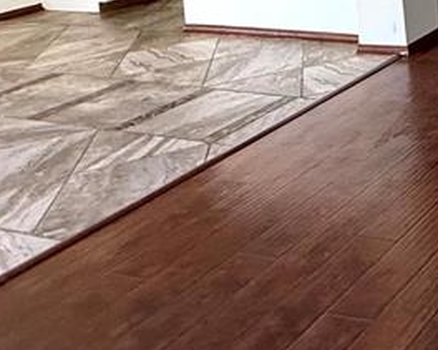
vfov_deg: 24.1
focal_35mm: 53
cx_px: 725
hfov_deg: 23.9
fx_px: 687
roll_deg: +0.6
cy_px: -135
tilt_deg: -2.5
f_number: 2.2
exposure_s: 1/92
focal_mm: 2.22
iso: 400
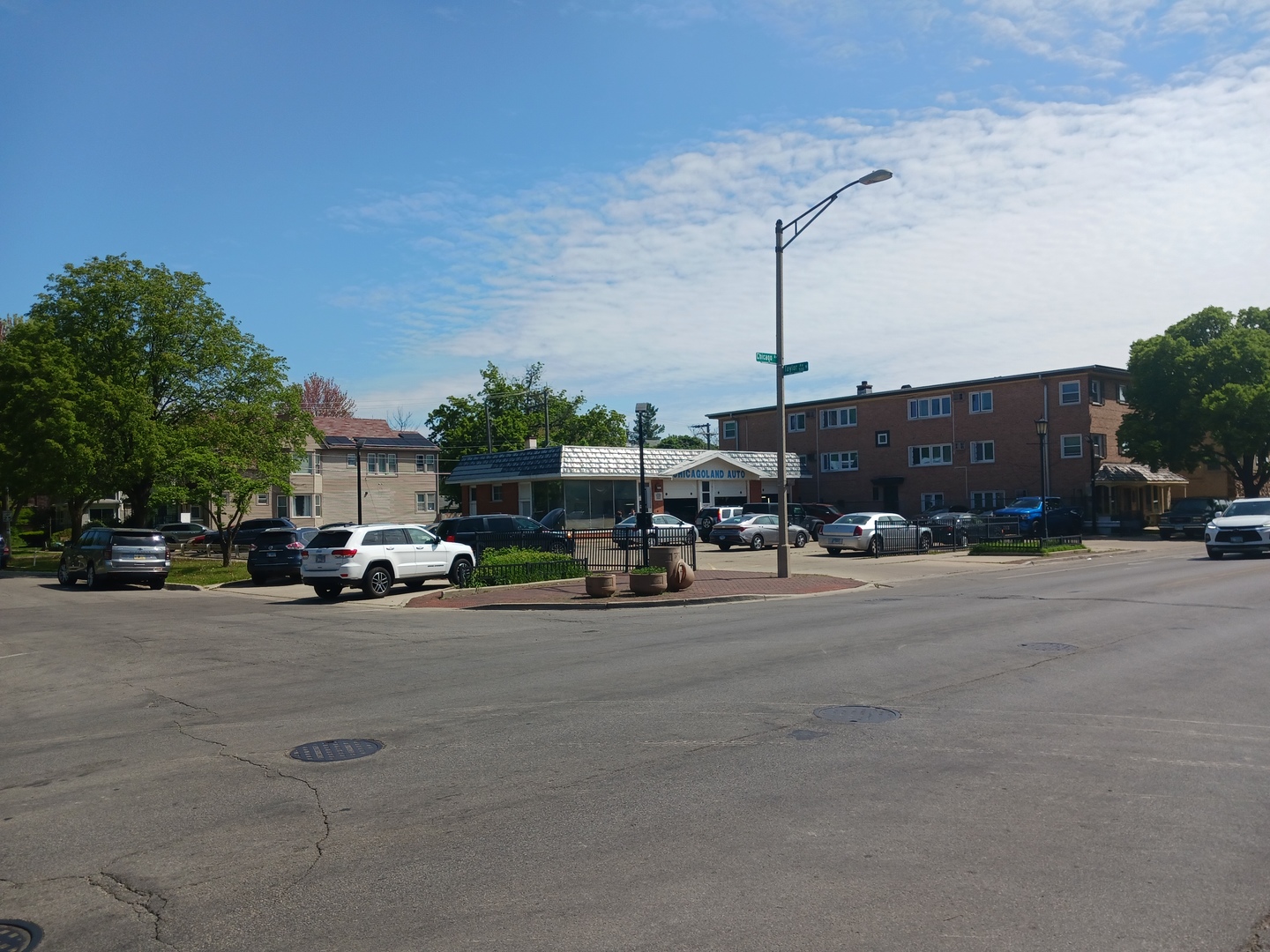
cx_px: 635
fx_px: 991
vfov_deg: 51.4
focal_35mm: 27
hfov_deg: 65.3
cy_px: 476
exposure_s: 1/526
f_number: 1.8
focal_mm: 4
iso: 20
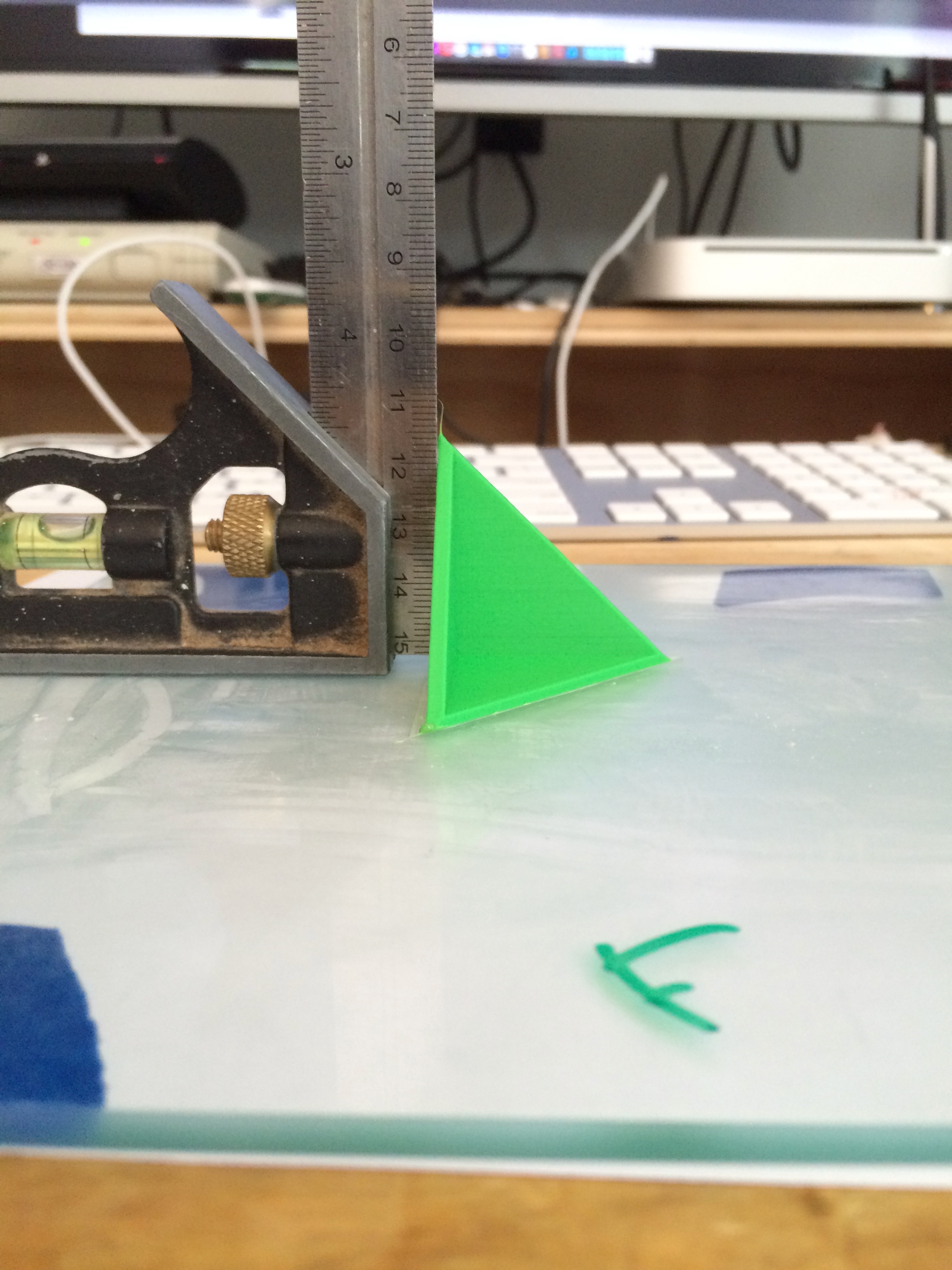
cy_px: 635
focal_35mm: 29
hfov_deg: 48.2
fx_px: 1063
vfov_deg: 61.7
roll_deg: +1.0
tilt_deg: -13.9
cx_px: 476
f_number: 2.2
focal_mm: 4.15
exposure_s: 1/30
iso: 200
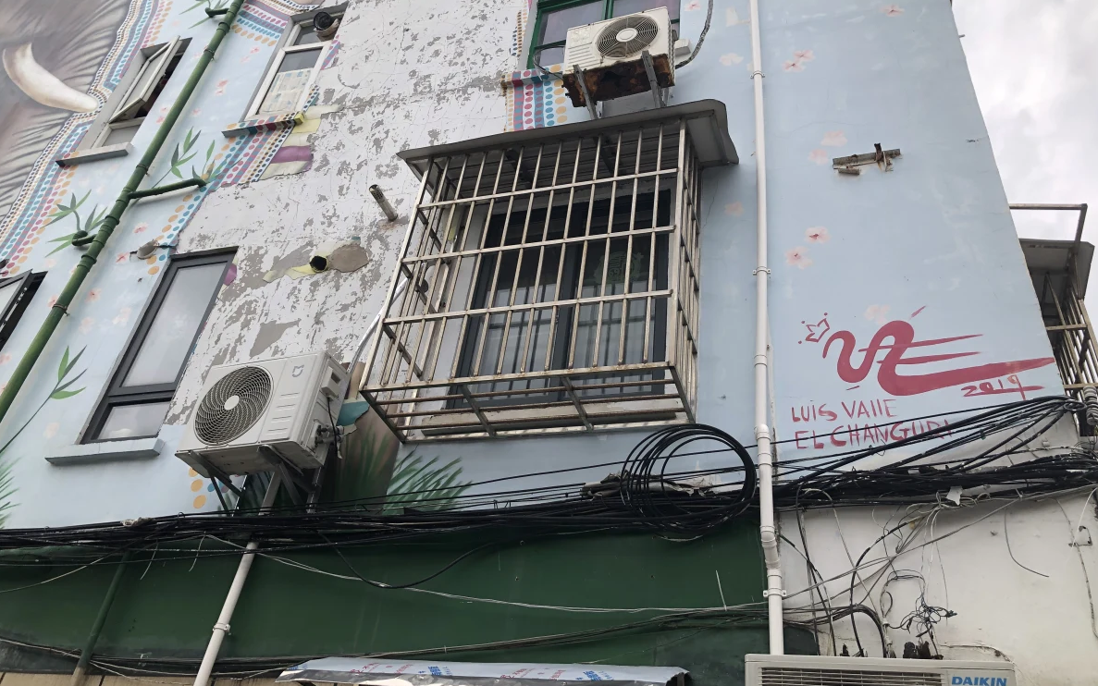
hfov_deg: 62.9
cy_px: 287
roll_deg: -7.9
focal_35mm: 30
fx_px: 898
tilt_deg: +42.6
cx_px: 552
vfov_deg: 41.7
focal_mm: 4
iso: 20
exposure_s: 1/889
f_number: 1.8
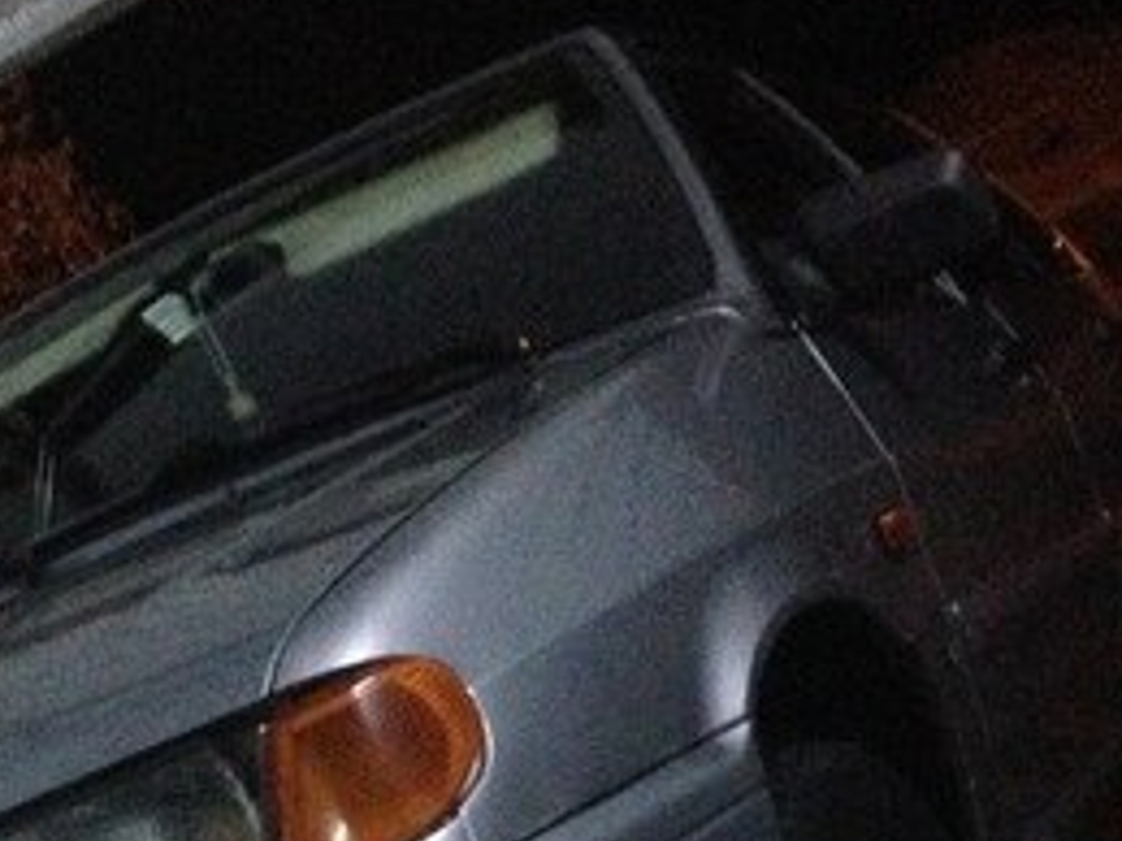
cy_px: 939
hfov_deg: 23.1
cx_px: 286
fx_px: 2721
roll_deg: +25.4
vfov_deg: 17.0
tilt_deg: -10.5
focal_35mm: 84
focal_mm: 4.12
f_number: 2.4
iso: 800
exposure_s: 1/15
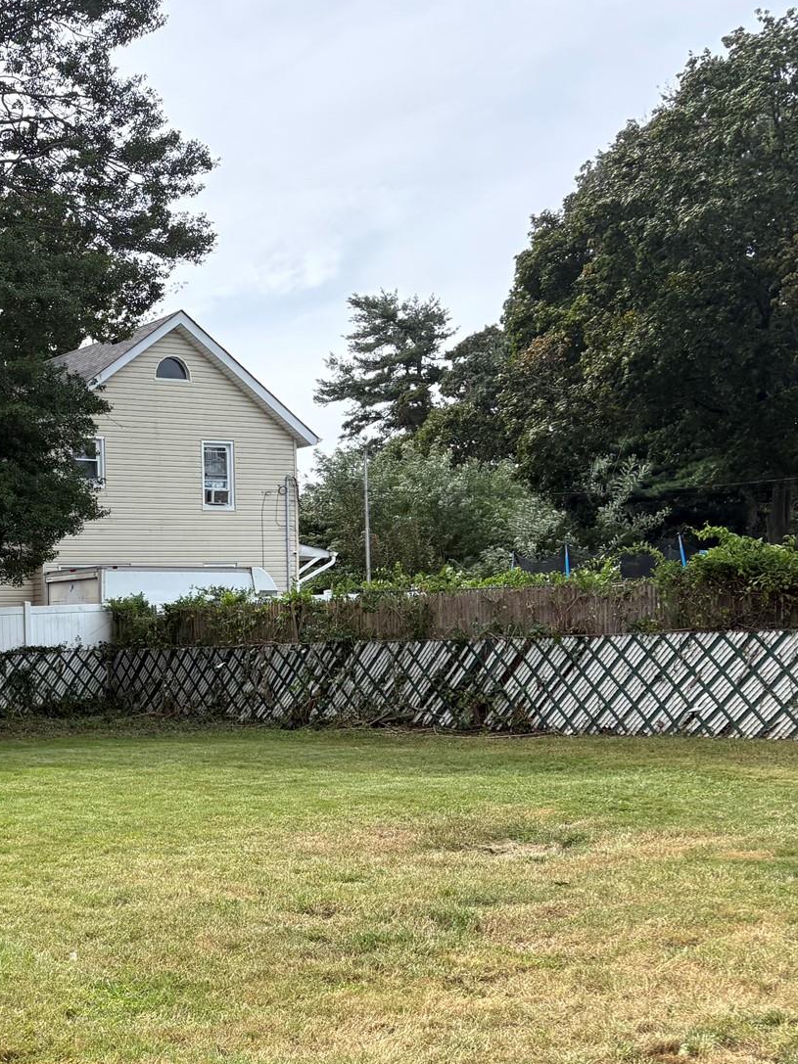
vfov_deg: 38.4
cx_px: -87
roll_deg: +1.7
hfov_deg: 27.1
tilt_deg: -0.5
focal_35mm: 49
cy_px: 722
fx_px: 1506
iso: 64
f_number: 1.6
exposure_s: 1/1848
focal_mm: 5.96
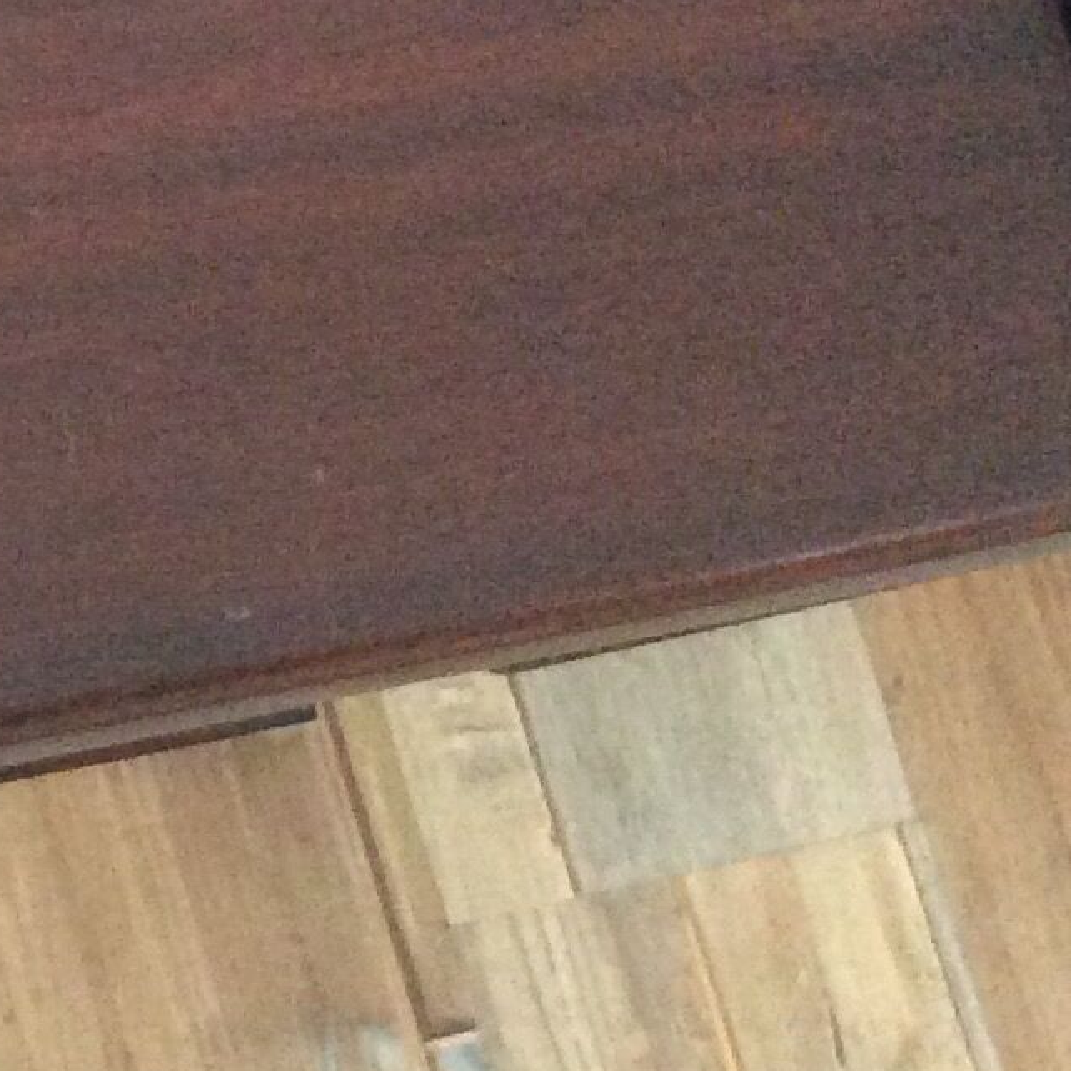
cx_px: -1064
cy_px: 35
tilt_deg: -70.2
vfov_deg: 15.1
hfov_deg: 13.2
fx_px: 3990
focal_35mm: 114
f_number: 2.4
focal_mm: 3.3
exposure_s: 1/25
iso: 320
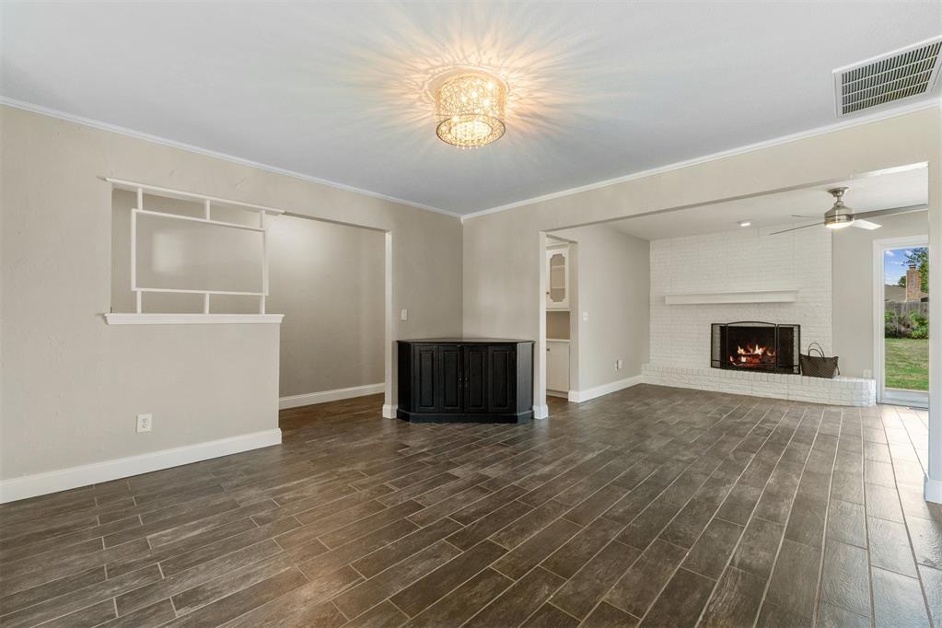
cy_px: 314
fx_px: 392
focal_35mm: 15
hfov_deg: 100.4
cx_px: 471
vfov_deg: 77.3
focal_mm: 10
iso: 200
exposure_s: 1/25
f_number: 8
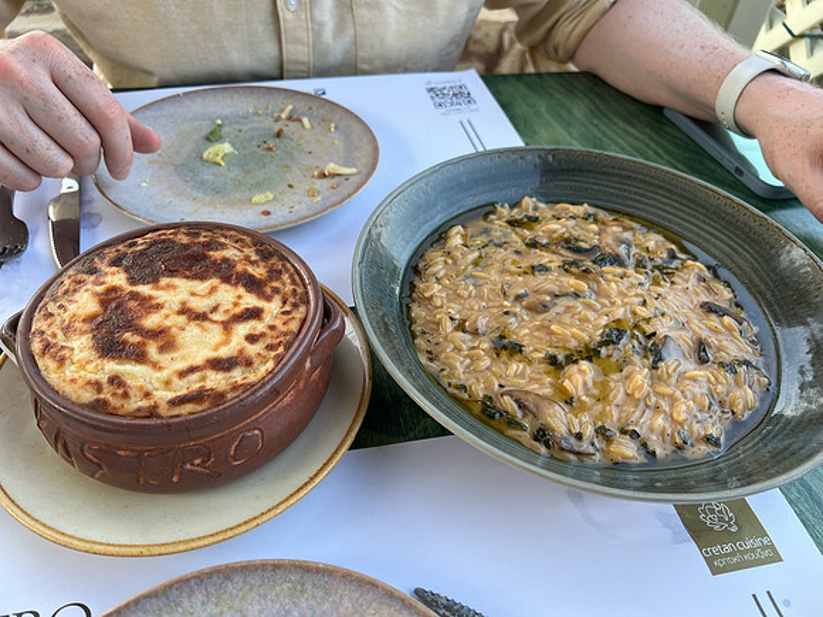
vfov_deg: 53.1
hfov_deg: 67.3
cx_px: 412
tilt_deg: -45.9
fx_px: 618
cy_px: 308
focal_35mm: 26
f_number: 1.5
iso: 32
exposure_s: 1/121
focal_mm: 5.7
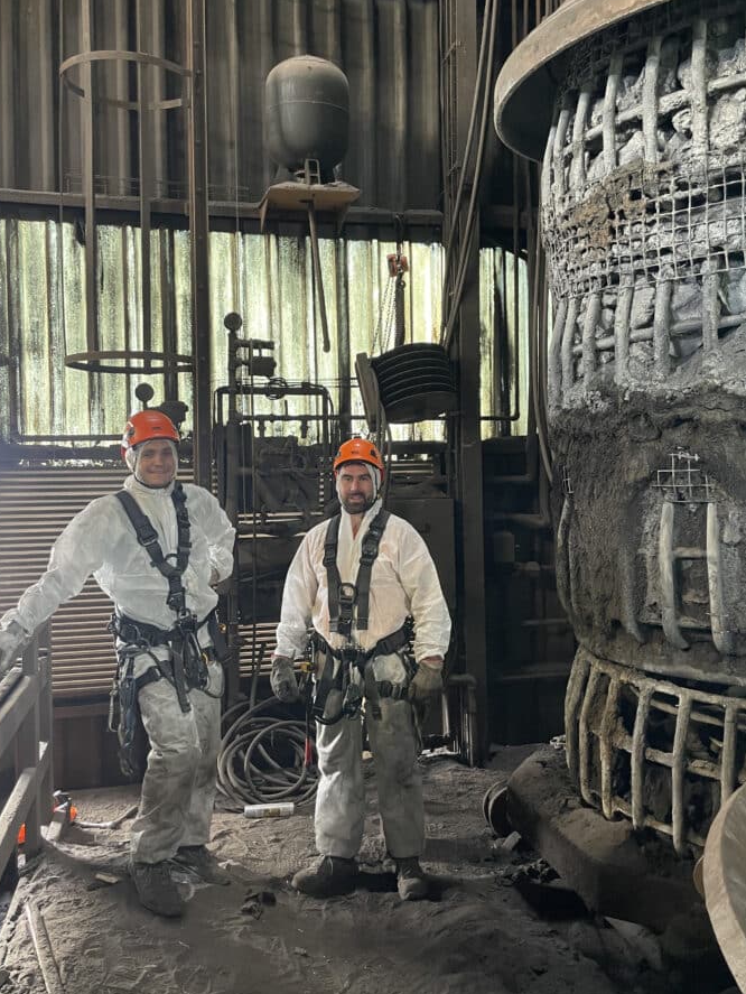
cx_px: 360
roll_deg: +1.3
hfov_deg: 46.8
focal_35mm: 30
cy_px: 481
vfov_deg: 59.9
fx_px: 861
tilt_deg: +2.4
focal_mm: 4.2
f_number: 1.6
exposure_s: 1/50
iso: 160
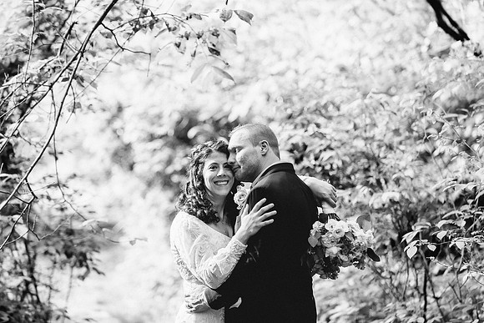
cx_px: 242
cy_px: 159
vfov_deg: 10.7
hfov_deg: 16.0
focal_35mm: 128
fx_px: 1718
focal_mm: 125
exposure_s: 1/320
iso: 640
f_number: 2.8
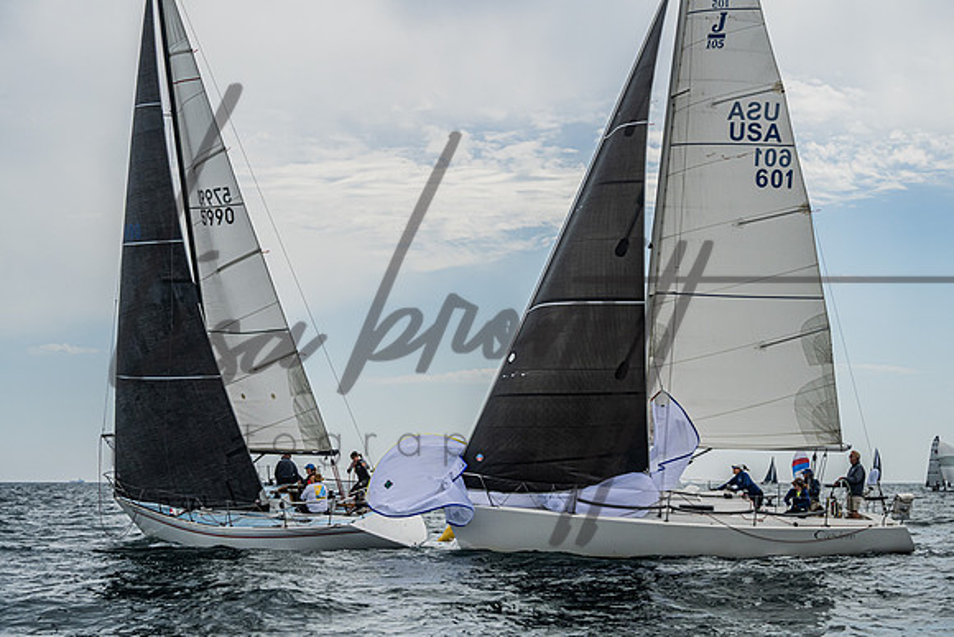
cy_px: 330
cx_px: 529
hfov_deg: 32.2
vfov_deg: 21.8
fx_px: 1651
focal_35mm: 62
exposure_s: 1/3200
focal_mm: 50
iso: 400
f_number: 8
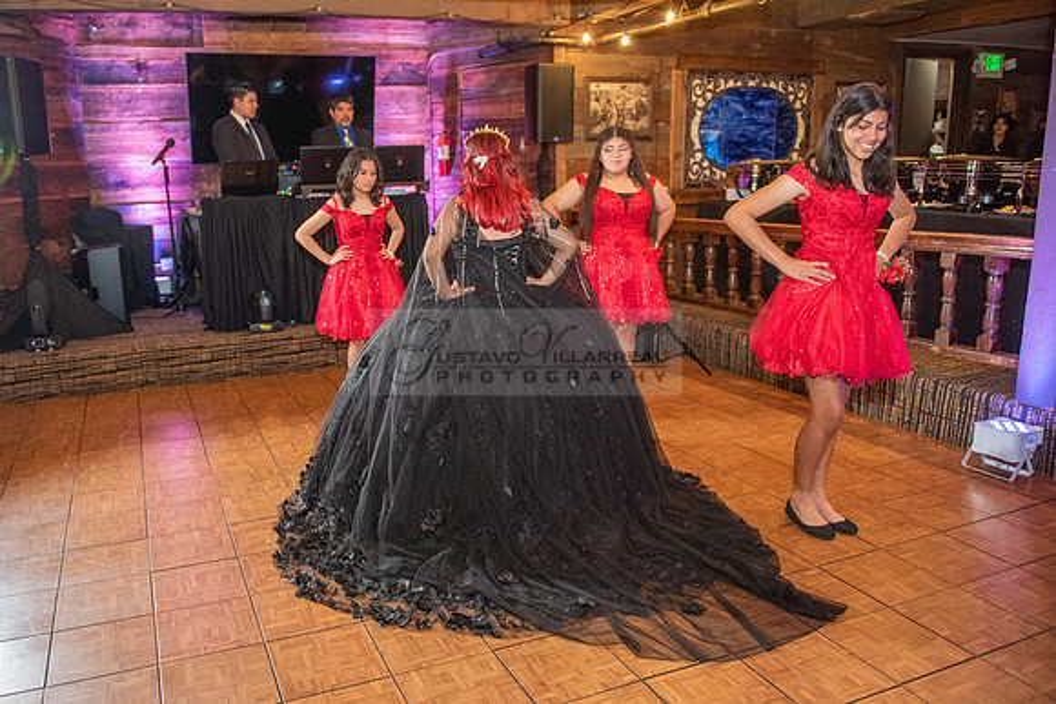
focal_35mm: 28
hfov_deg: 65.7
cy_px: 358
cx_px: 450
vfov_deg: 46.9
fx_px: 812
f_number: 2.8
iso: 1250
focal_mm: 24
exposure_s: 1/160
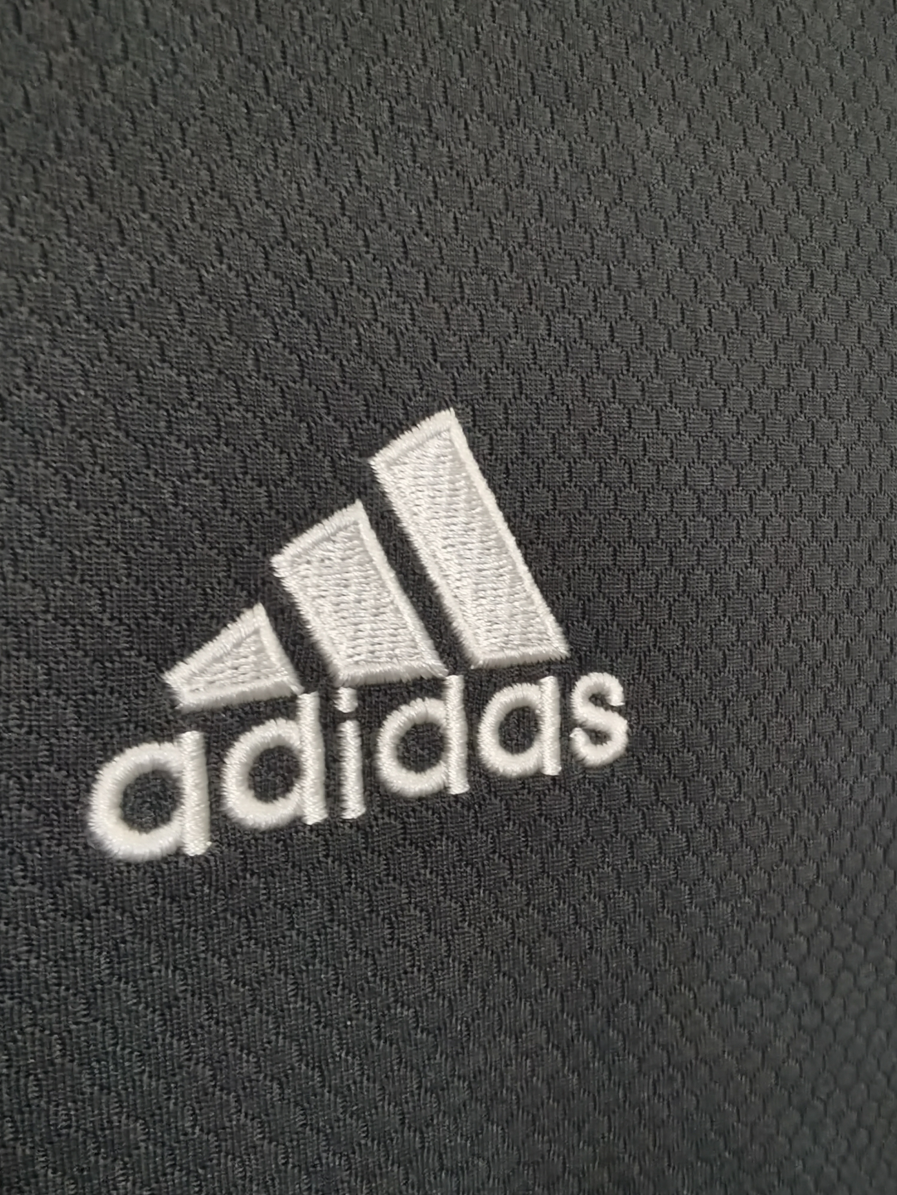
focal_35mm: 31
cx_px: 387
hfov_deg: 45.3
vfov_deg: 58.3
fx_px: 1071
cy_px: 546
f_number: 2.2
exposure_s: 1/25
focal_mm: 2.26
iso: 640
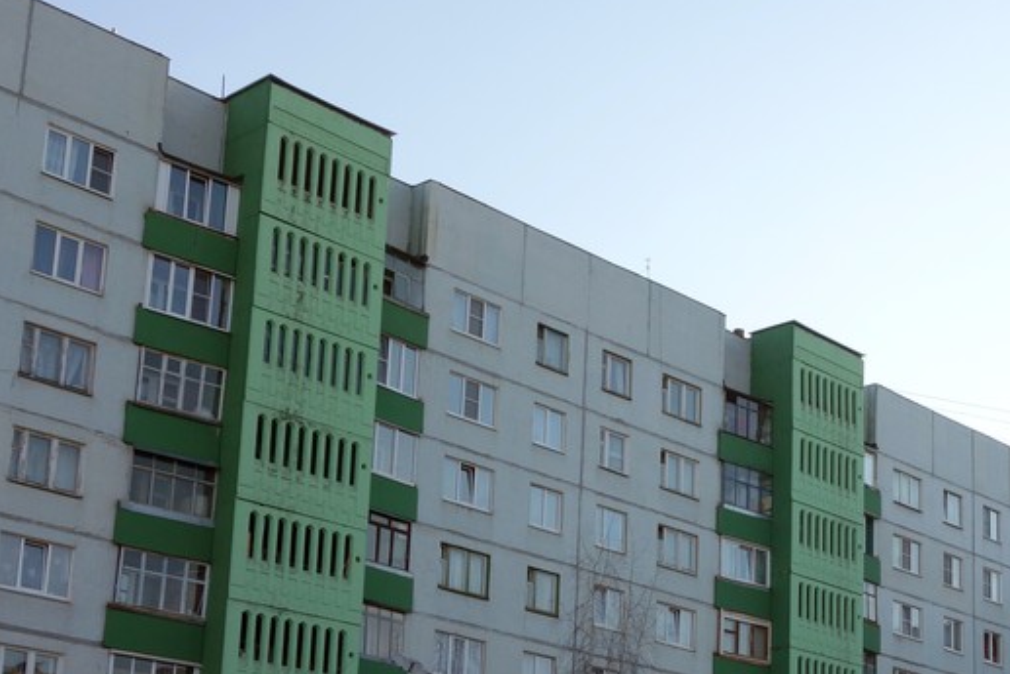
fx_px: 1824
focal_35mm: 65
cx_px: 809
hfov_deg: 30.2
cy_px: 613
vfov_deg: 20.5
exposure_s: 1/200
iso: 125
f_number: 5.6
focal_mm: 10.4
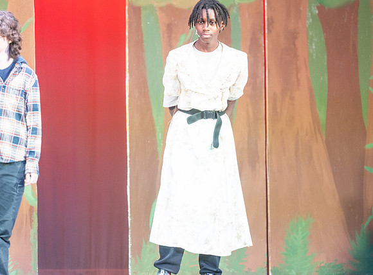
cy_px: 124
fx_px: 2595
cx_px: 180
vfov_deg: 6.1
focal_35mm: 242
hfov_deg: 8.2
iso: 1100
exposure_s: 1/320
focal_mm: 200
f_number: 2.8
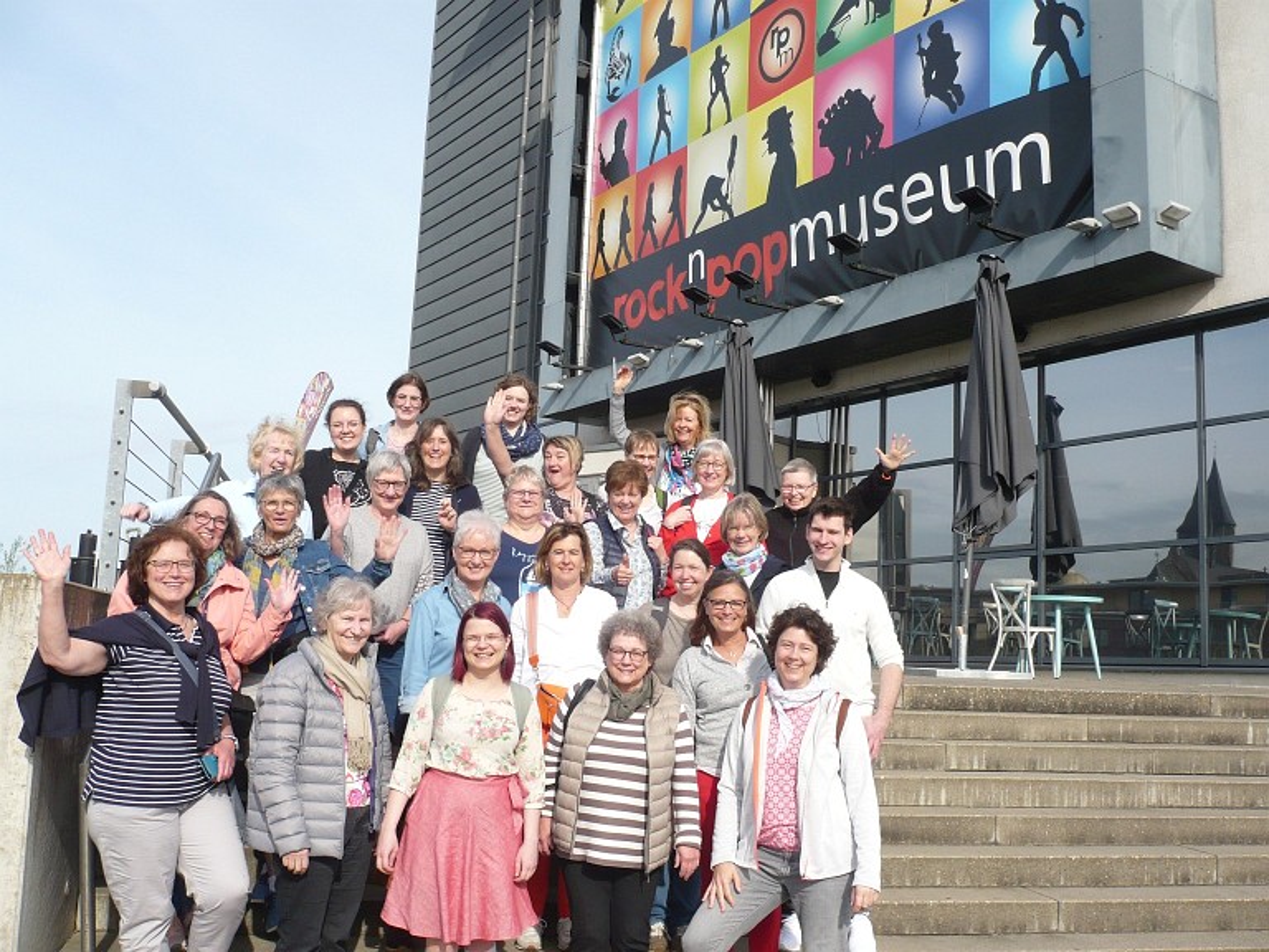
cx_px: 634
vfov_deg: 40.7
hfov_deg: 52.6
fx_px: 1283
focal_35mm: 35
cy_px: 476
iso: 100
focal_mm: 5.8
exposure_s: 1/160
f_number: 8
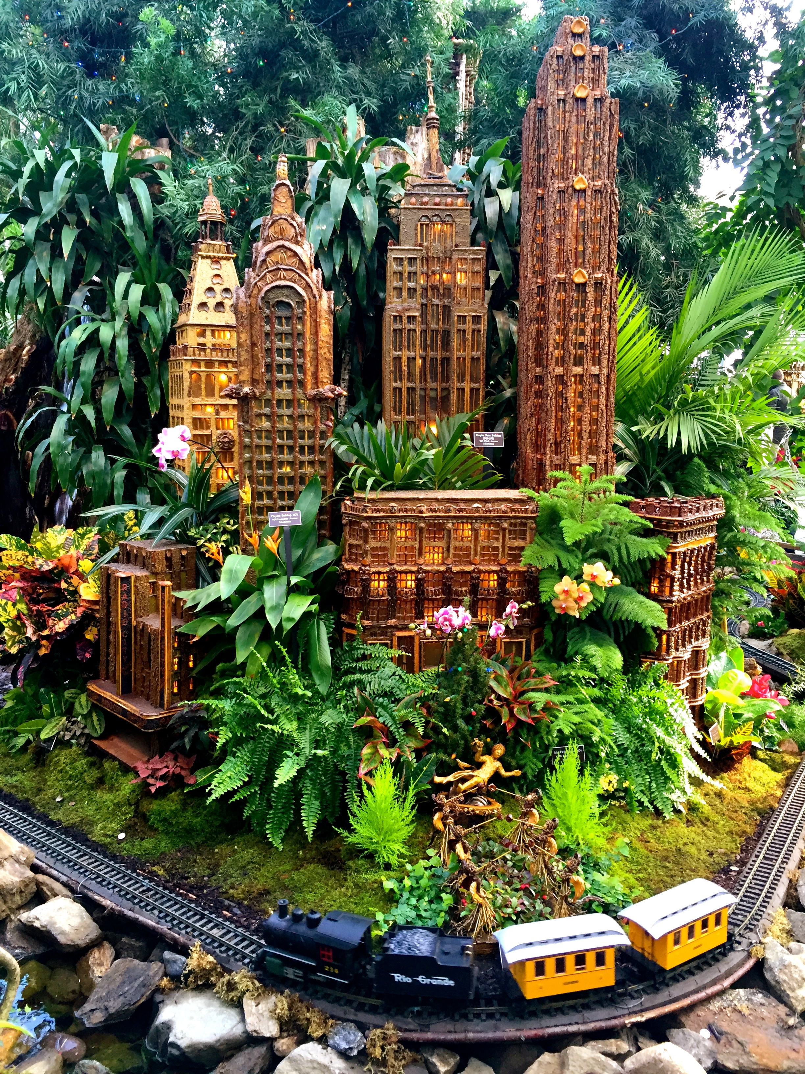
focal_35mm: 29
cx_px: 402
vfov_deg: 61.7
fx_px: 899
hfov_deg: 48.2
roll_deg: -0.1
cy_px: 537
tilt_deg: -9.3
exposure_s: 1/30
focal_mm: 4.15
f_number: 2.2
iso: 50
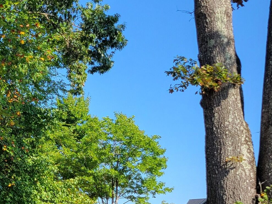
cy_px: 176
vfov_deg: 18.0
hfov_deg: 21.6
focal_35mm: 81
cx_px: -89
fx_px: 637
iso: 40
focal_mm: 5.4
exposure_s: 1/796
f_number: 1.8
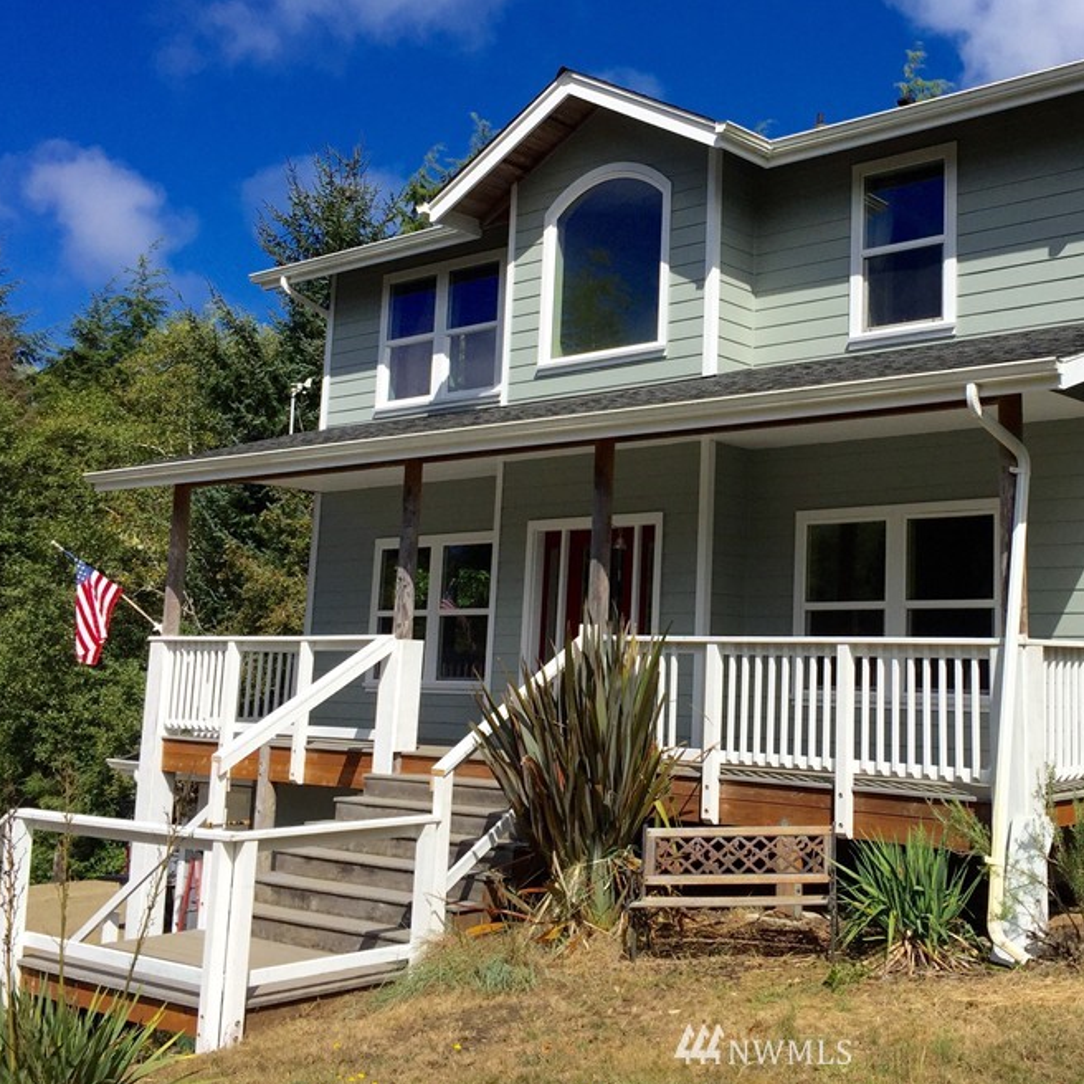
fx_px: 1417
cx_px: 767
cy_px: 473
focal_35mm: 40
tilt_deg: +10.3
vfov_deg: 41.8
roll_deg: -2.1
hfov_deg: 41.0
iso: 32
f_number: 2.2
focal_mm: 4.15
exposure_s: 1/3597
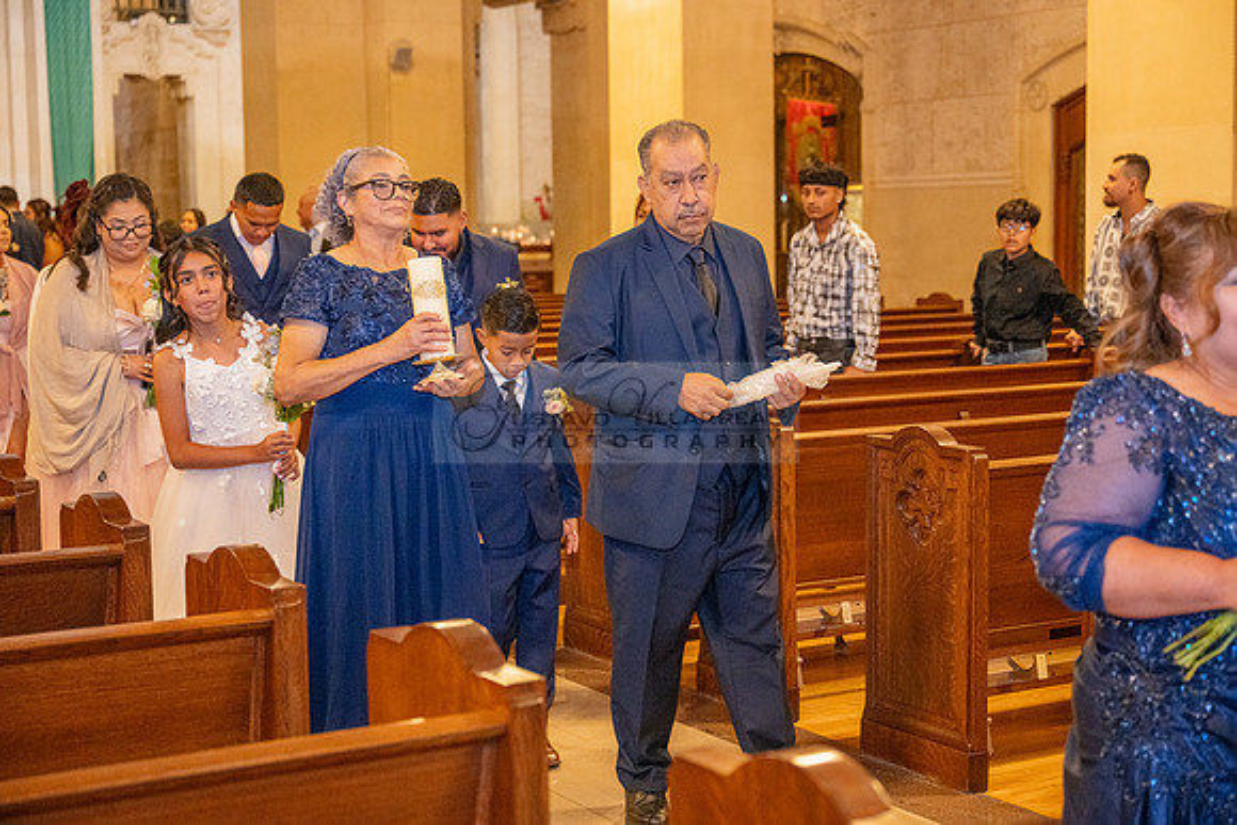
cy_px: 412
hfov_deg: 34.5
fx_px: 1993
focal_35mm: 58
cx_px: 618
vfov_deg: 23.4
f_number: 3.5
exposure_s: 1/200
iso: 2000
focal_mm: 58
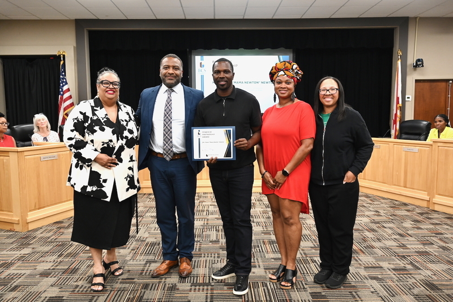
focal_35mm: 30
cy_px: 151
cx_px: 226
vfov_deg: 42.9
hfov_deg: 61.1
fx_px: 384
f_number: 4.5
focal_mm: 30.5
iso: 1600
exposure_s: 1/80
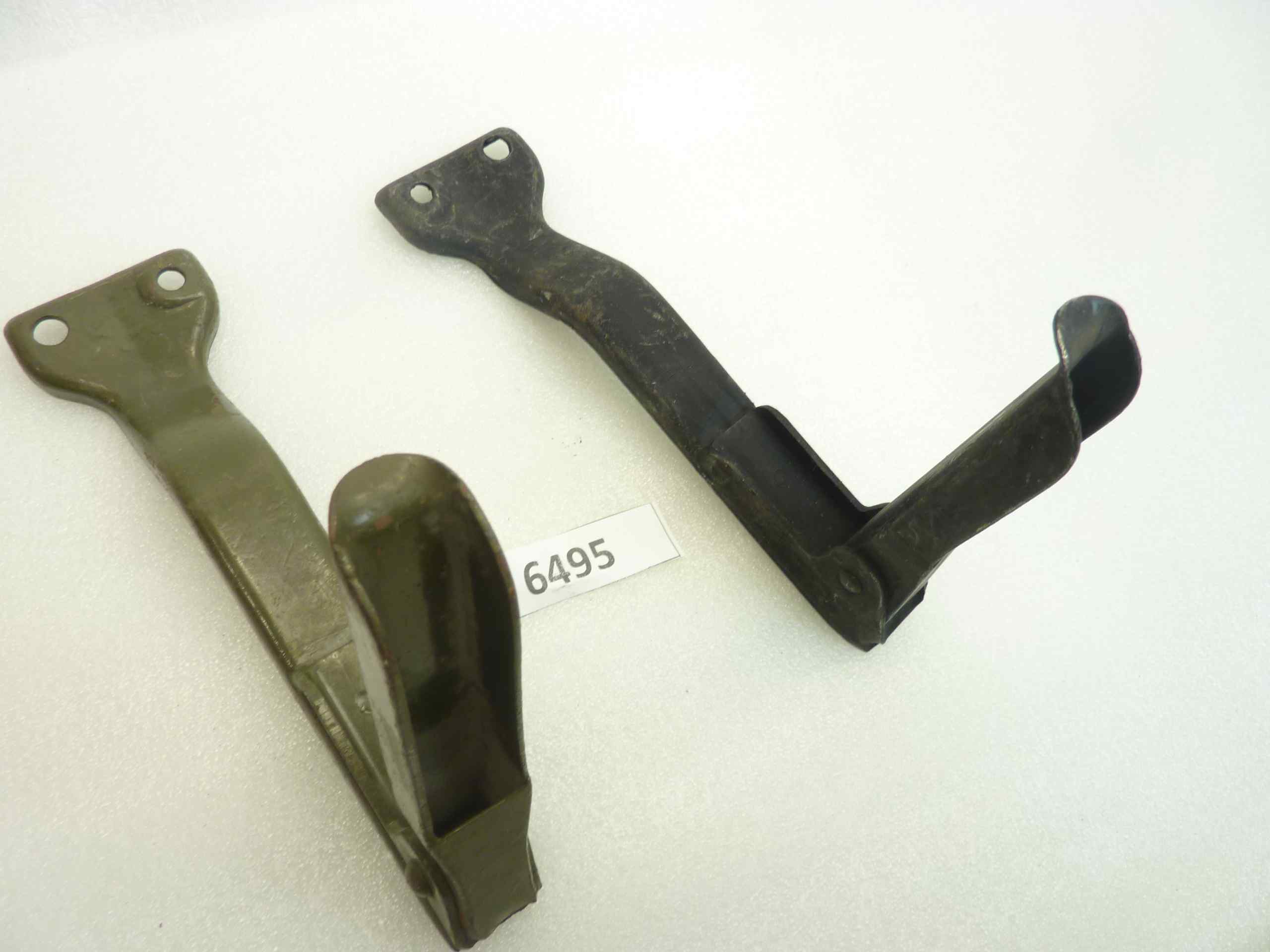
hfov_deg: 69.4
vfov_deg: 54.9
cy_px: 476
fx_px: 917
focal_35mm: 25
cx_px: 635
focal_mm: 4.1
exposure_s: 1/15
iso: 80
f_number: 3.3
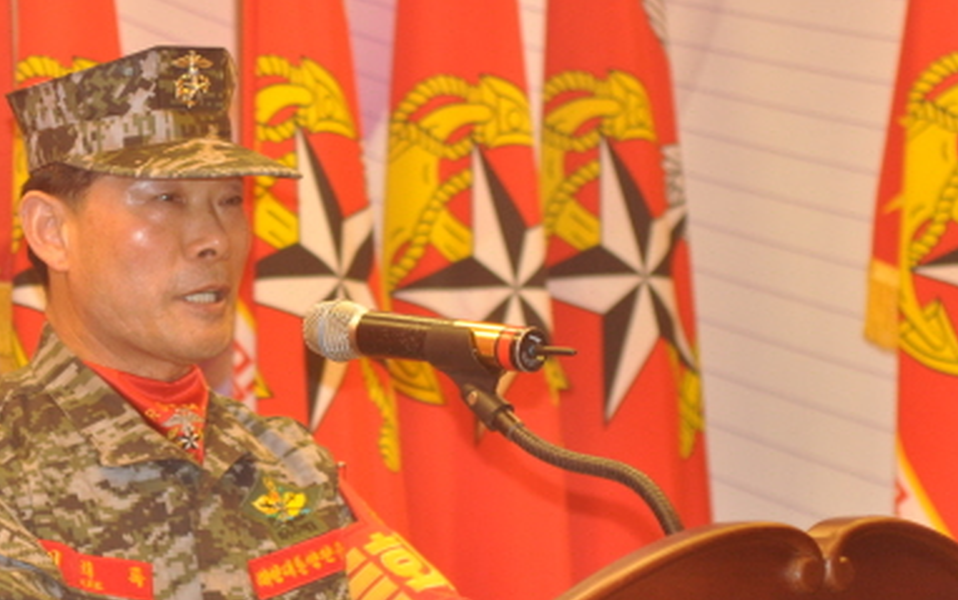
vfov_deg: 7.3
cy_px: 383
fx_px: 4675
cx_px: 248
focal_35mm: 179
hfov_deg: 11.7
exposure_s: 1/100
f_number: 4
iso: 800
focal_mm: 70
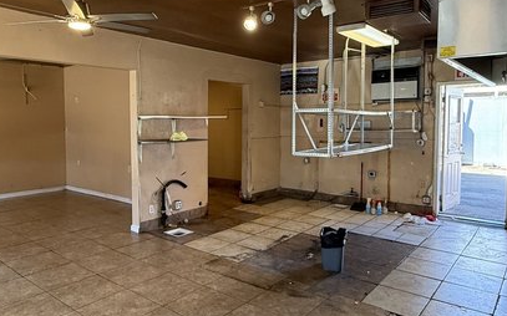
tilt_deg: -3.3
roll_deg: +0.4
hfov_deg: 66.5
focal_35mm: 28
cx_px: 242
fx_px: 387
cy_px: 141
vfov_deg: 44.4
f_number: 2.2
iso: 250
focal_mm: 2.22
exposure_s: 1/120
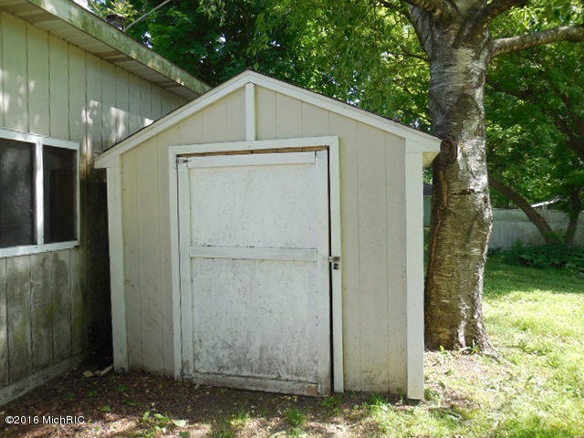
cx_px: 292
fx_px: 422
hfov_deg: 69.4
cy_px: 219
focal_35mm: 25
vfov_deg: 54.9
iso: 125
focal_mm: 4.5
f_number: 3.1
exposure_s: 1/200
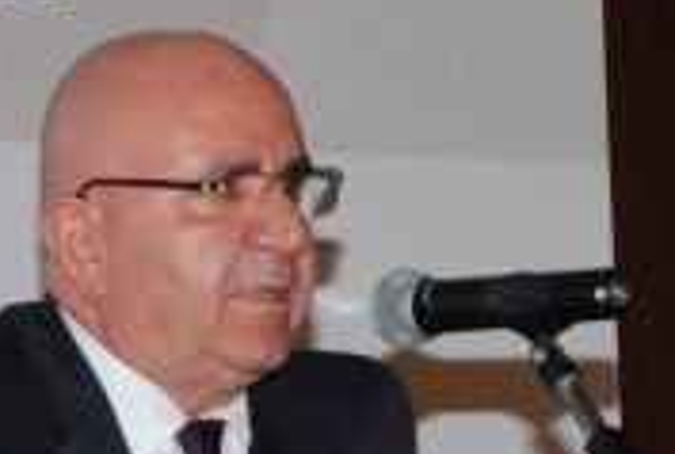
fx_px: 5301
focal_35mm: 282
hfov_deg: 7.3
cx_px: 137
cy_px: 473
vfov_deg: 4.9
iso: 1000
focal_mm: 52
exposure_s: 1/60
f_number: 7.1
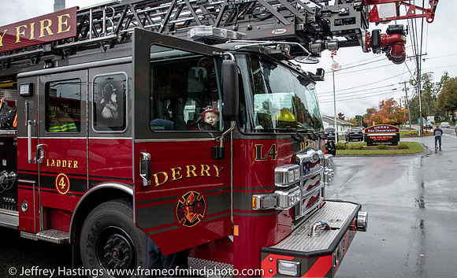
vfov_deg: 45.0
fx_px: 336
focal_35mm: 27
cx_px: 243
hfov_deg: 68.4
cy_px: 139
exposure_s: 1/3200
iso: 2000
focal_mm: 16
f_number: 4
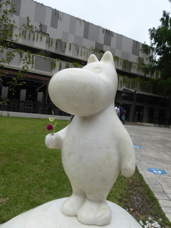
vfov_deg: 69.4
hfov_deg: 54.9
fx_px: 165
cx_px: 86
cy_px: 114
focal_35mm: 25
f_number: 3.3
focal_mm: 4.3
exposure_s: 1/1000
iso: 100
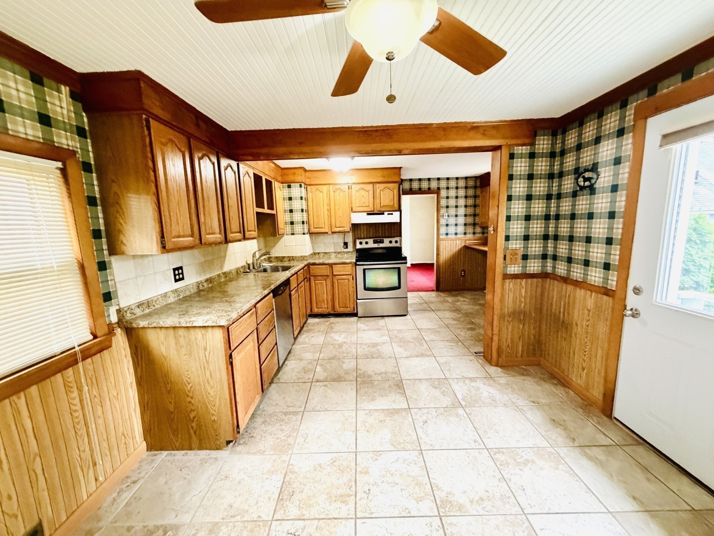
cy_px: 268
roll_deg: +2.9
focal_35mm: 14
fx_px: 289
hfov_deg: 102.1
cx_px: 357
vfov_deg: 85.7
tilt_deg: -6.4
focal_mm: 2.22
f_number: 2.2
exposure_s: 1/60
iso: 640
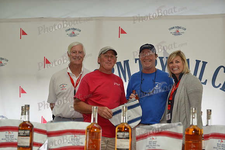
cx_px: 112
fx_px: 438
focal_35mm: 70
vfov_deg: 19.5
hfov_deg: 28.8
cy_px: 75
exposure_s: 1/250
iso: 1600
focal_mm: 70
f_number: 4.5
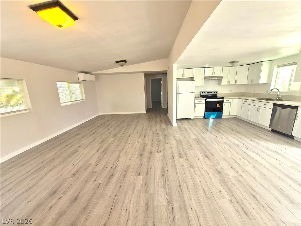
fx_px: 113
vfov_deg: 89.9
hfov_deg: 106.2
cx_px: 150
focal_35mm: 13
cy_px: 113
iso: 32
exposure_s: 1/60
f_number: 2.2
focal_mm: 1.7
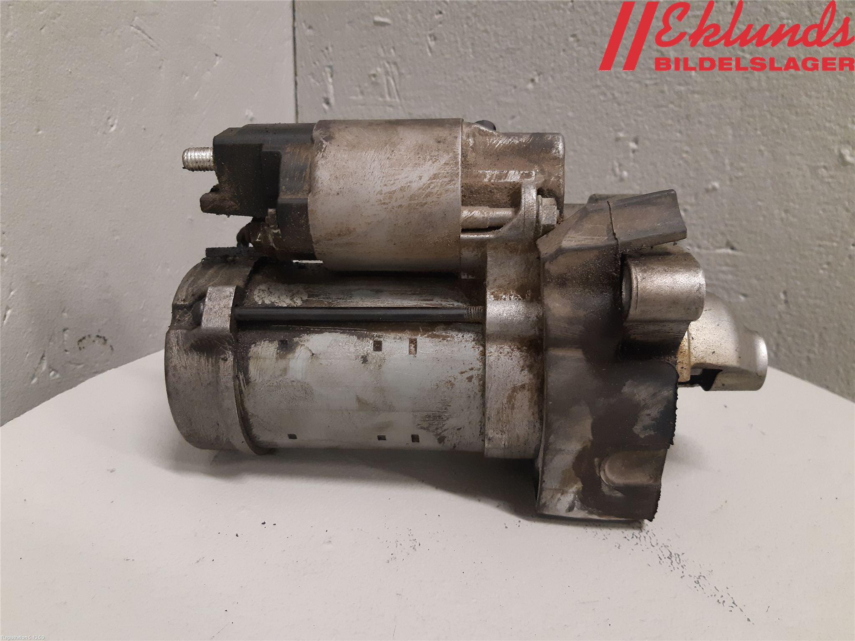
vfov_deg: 53.1
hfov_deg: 67.3
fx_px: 642
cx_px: 428
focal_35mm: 26
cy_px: 320
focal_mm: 3.93
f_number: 1.7
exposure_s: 1/50
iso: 250
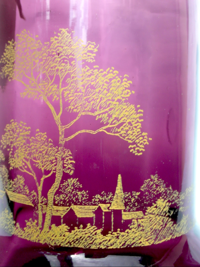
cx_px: 100
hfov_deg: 27.5
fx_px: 408
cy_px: 134
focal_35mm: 53
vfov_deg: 36.2
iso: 80
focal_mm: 8.7
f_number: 6
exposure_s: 1/90
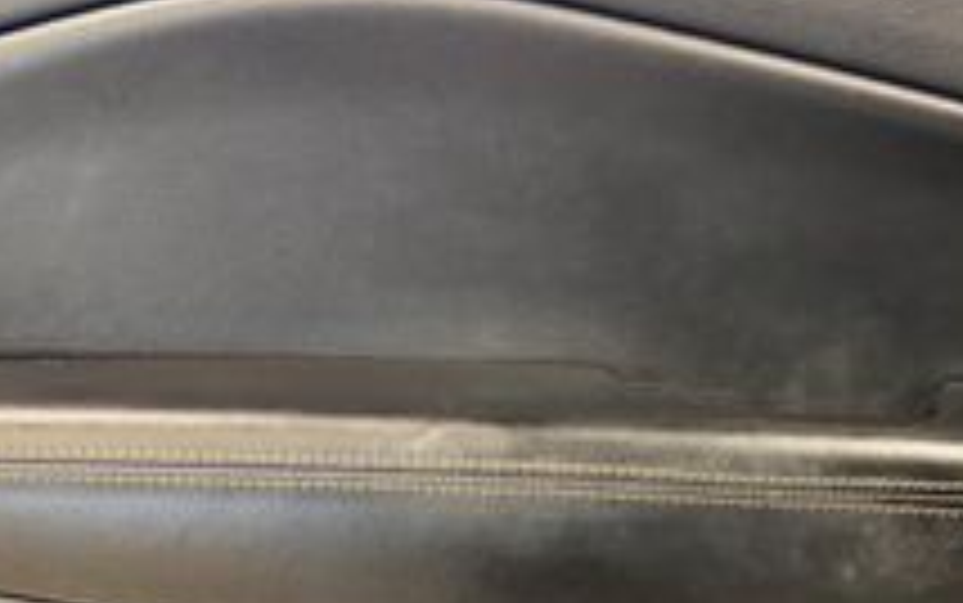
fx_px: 1996
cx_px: 878
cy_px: 585
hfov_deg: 26.2
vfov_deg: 16.9
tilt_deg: -18.2
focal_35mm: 76
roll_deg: +0.9
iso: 500
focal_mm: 6.76
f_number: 1.78
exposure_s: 1/60
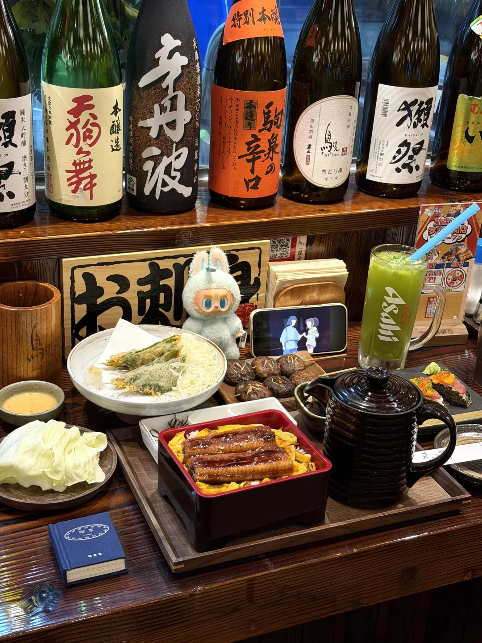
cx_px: 241
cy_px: 322
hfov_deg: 30.3
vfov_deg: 39.7
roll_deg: -5.0
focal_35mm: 48
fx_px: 891
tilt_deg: -26.5
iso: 80
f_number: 1.78
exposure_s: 1/50
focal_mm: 6.76
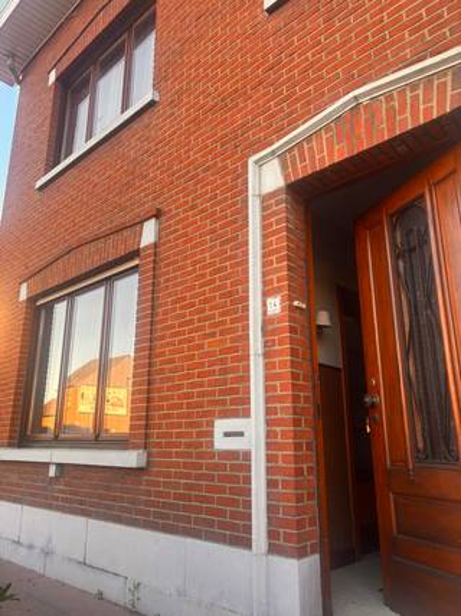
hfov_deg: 53.0
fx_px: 462
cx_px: 230
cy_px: 308
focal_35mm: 26
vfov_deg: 67.3
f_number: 1.6
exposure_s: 1/160
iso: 40
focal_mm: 5.96
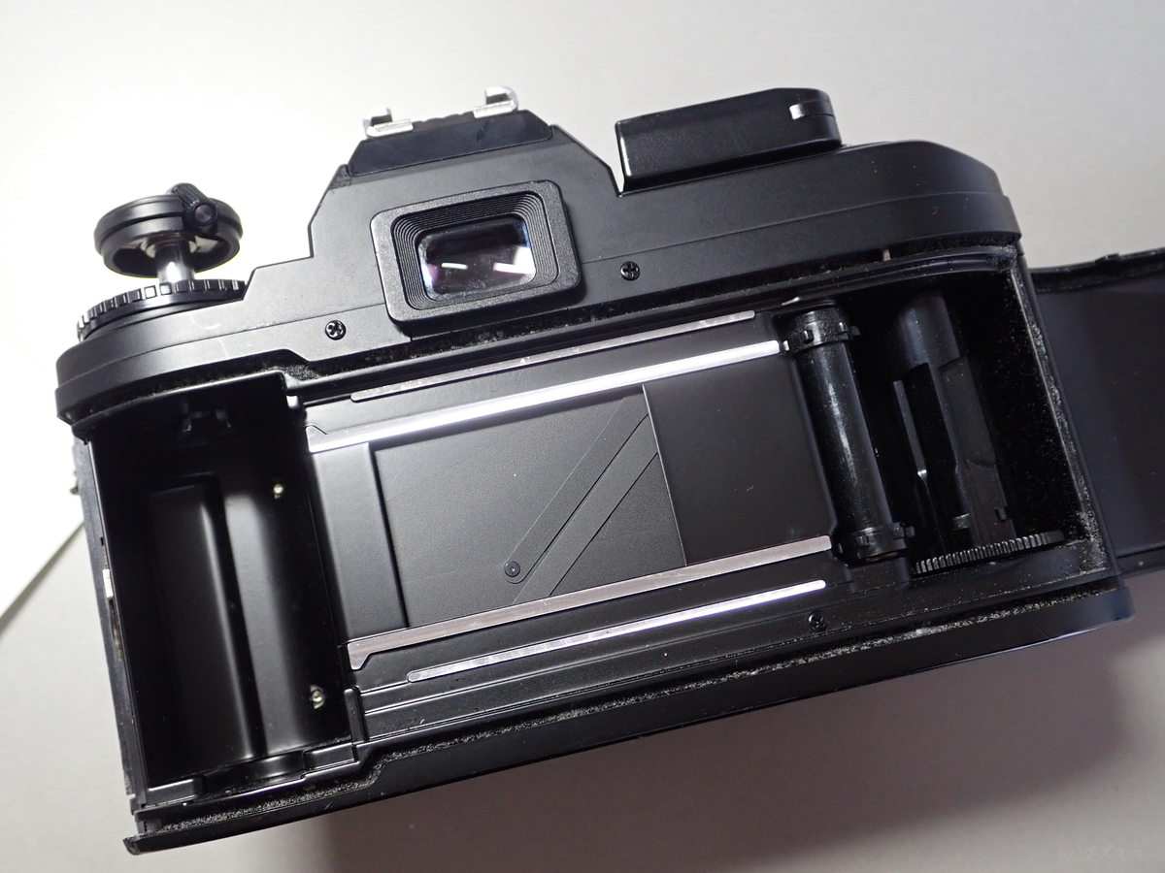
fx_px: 1279
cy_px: 436
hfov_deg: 49.0
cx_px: 582
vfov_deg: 37.7
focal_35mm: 38
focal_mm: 6.86
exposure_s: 1/40
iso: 400
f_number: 2.7
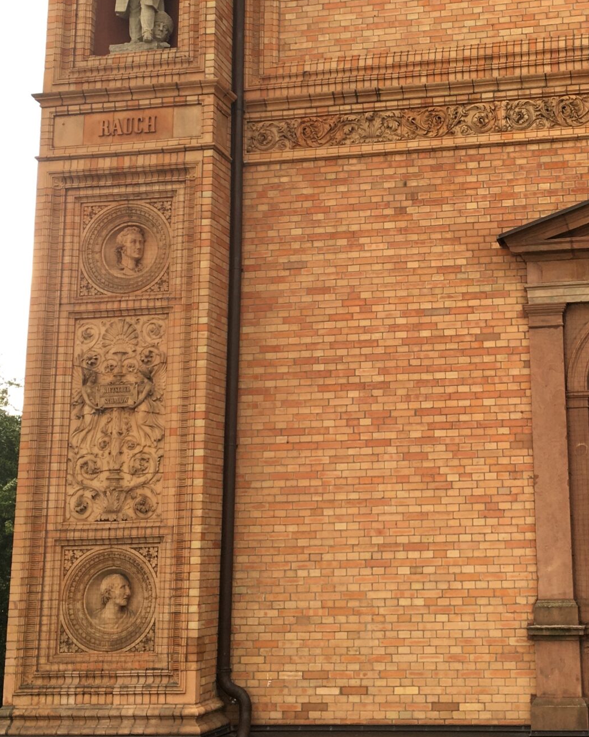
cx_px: 462
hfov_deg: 27.1
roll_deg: +0.7
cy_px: 270
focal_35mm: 55
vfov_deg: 34.0
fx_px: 1199
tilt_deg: +9.1
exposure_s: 1/122
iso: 25
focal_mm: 4.15
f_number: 2.2
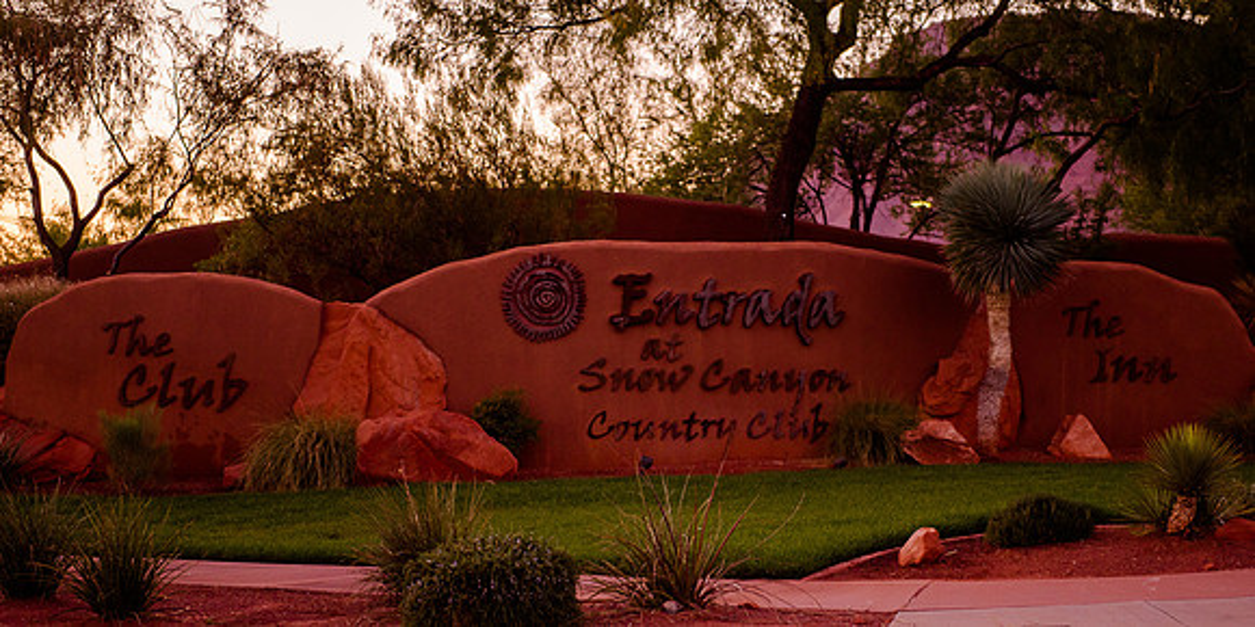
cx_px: 679
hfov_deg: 23.1
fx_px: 3072
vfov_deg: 11.6
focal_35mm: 95
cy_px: 455
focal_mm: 70
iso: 1000
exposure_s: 1/200
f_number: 2.8
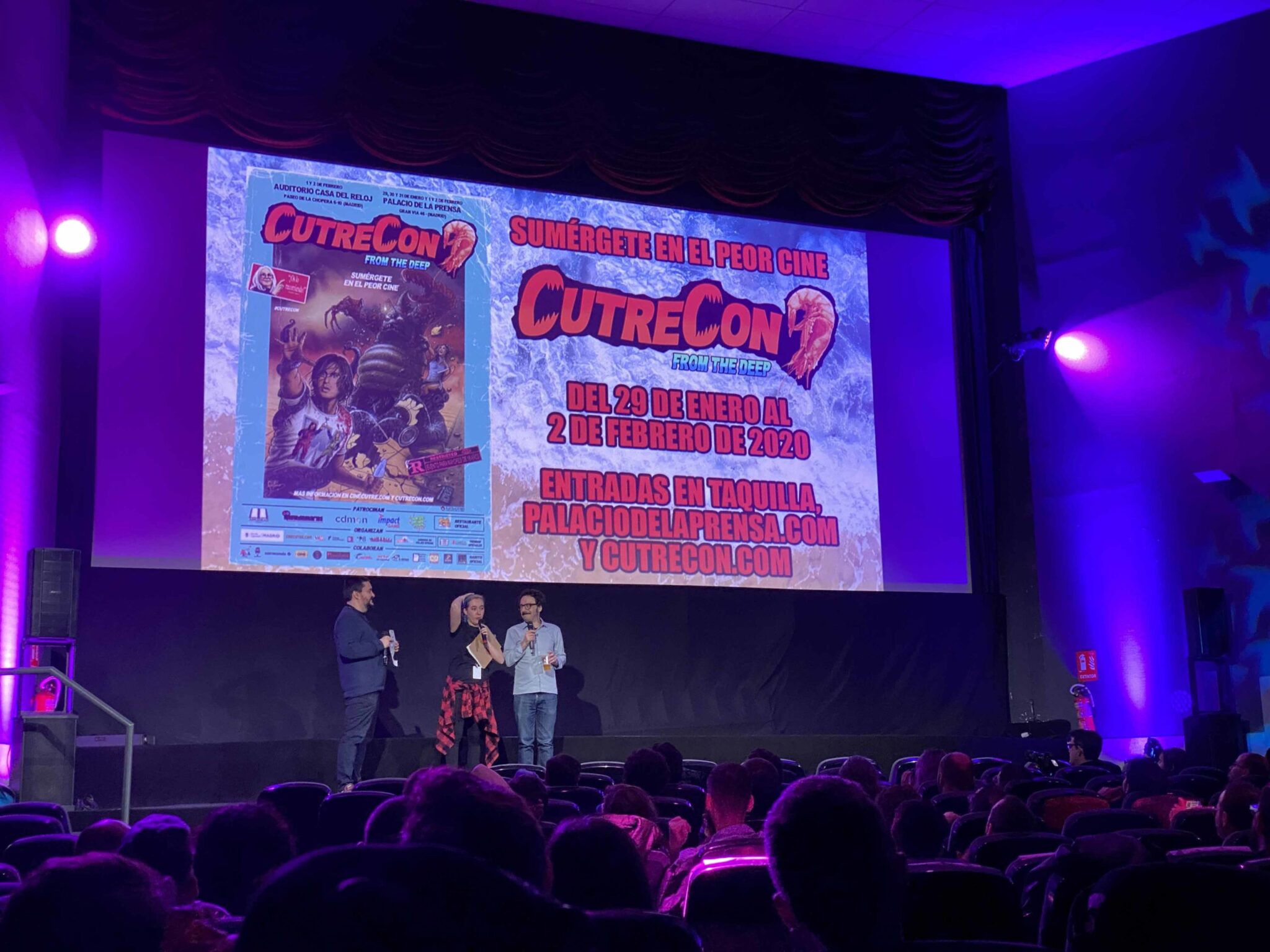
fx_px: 1908
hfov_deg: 36.8
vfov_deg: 28.0
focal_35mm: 52
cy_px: 476
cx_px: 635
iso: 500
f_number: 2
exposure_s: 1/33
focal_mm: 6
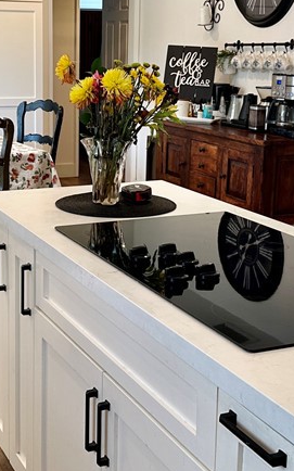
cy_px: 196
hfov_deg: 21.5
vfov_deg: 33.9
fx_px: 770
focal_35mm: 60
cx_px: 90
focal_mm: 6.86
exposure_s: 1/120
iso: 125
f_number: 1.78
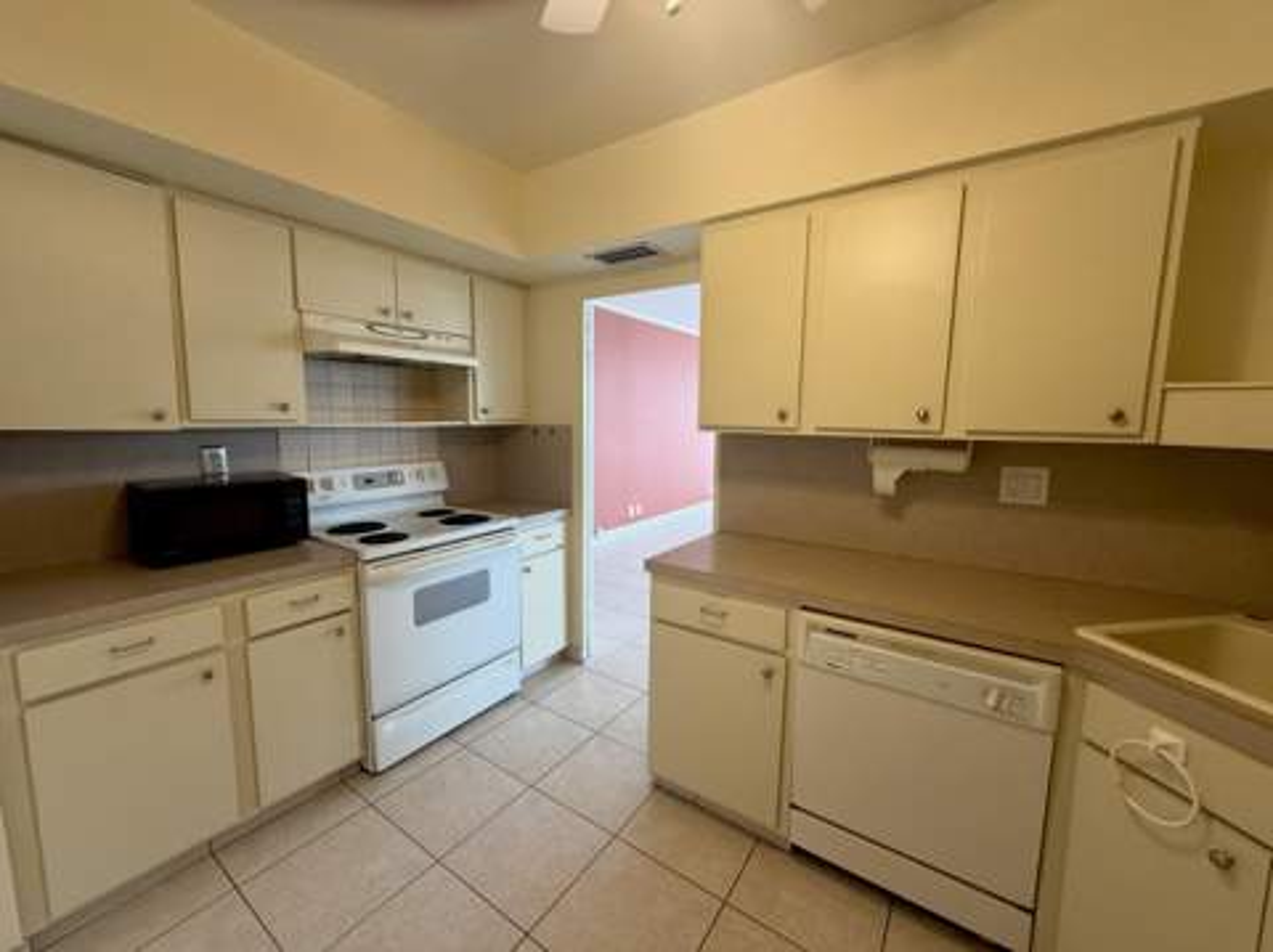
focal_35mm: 14
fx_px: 514
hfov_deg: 102.1
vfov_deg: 85.6
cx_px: 636
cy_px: 476
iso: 250
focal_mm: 2.22
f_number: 2.2
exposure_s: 1/120
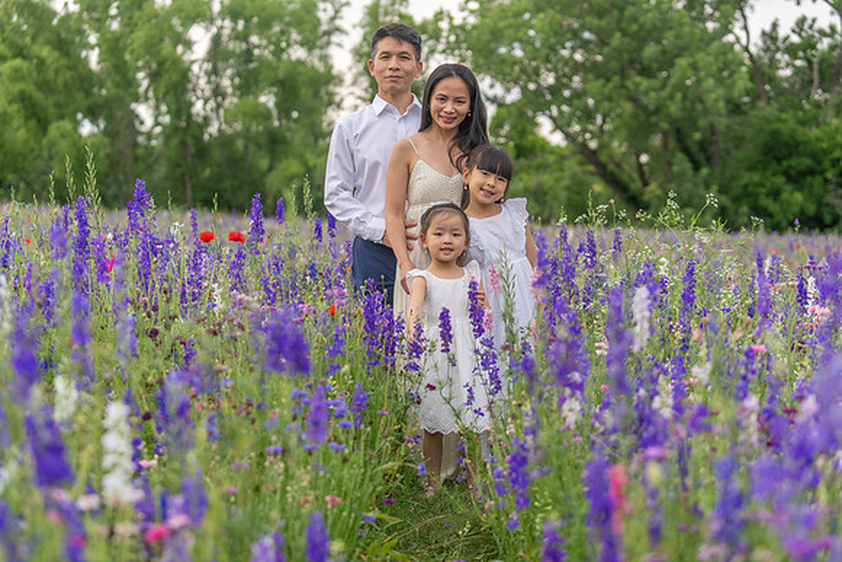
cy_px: 281
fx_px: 1638
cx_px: 421
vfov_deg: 19.5
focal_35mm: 70
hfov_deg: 28.8
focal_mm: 70
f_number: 3.2
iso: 400
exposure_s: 1/1000
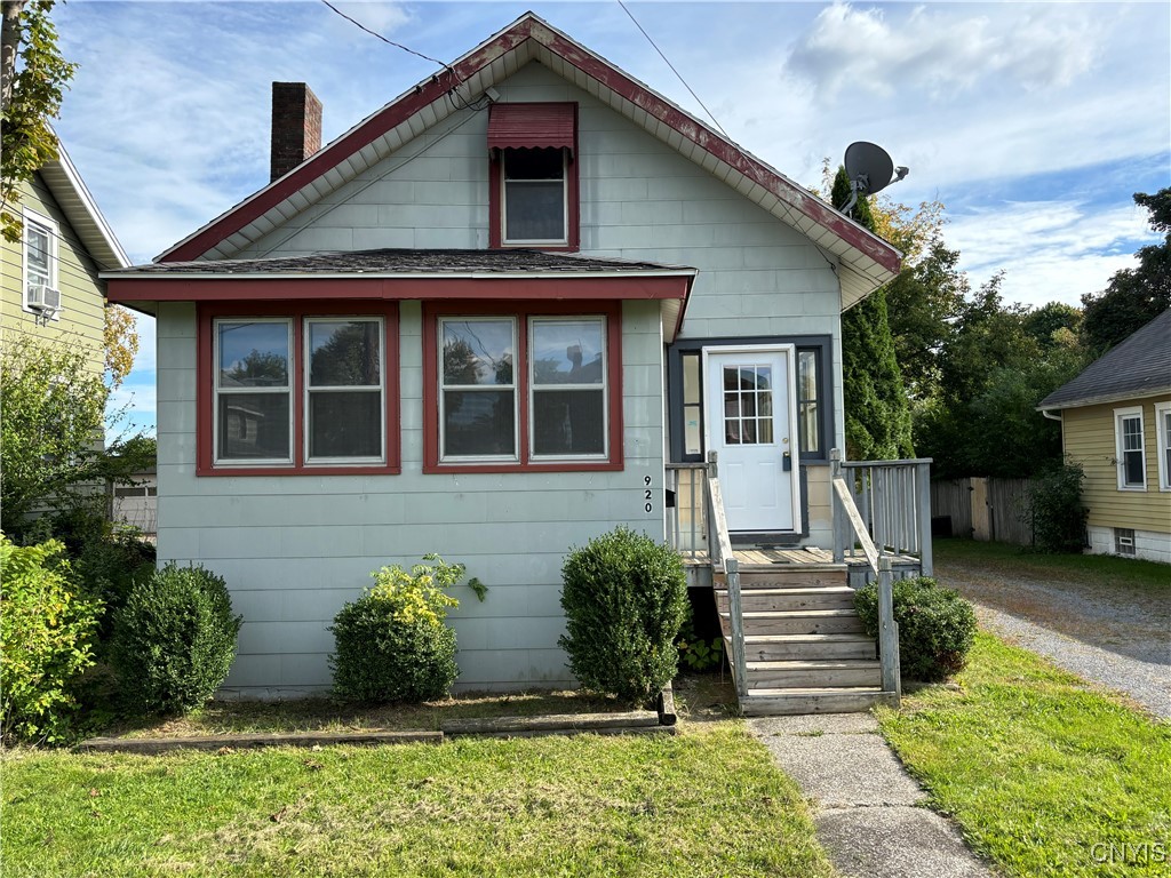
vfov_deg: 53.1
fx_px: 880
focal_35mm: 26
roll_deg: +1.5
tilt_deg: +1.6
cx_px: 586
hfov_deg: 67.3
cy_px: 439
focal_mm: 5.96
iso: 50
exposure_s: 1/1344
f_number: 1.6
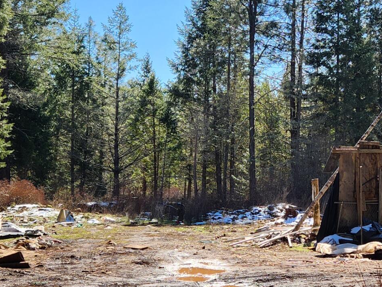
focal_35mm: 73
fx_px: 806
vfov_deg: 20.2
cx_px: 363
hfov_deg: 25.6
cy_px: 151
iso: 20
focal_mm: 5.4
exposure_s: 1/878
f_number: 1.8
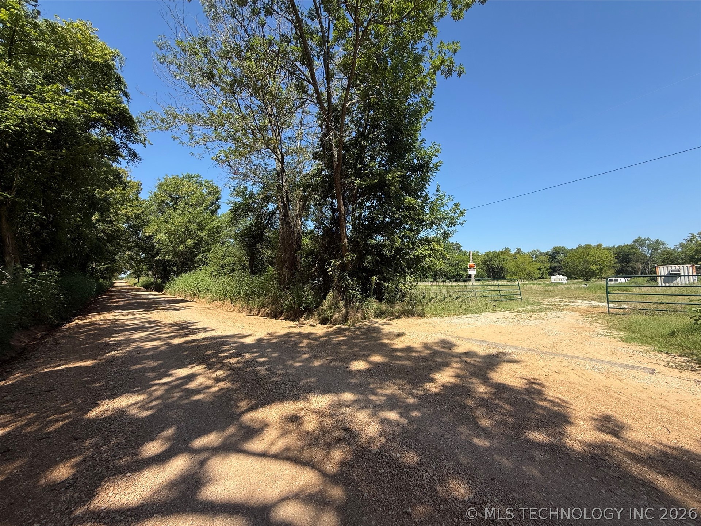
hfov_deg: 102.1
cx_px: 350
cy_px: 263
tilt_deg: +4.6
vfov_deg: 85.7
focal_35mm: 14
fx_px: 284
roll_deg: +0.2
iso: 20
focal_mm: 2.22
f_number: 2.2
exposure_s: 1/448
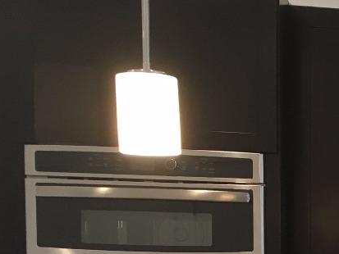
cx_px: 563
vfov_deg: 14.0
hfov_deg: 16.9
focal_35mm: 101
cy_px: 351
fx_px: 989
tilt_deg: -2.8
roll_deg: -1.1
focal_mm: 4.15
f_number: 2.2
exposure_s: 1/30
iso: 64
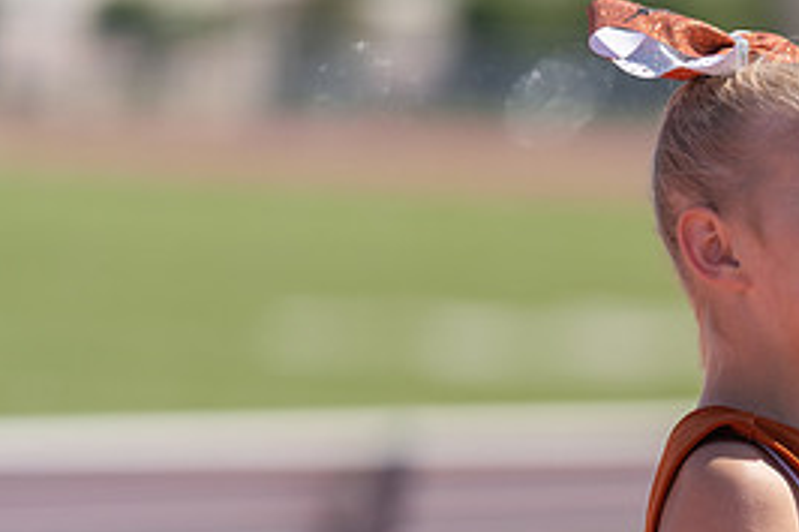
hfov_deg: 4.9
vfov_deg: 3.3
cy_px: 476
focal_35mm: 417
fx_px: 9249
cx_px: 820
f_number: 2.8
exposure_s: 1/2000
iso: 100
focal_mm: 191
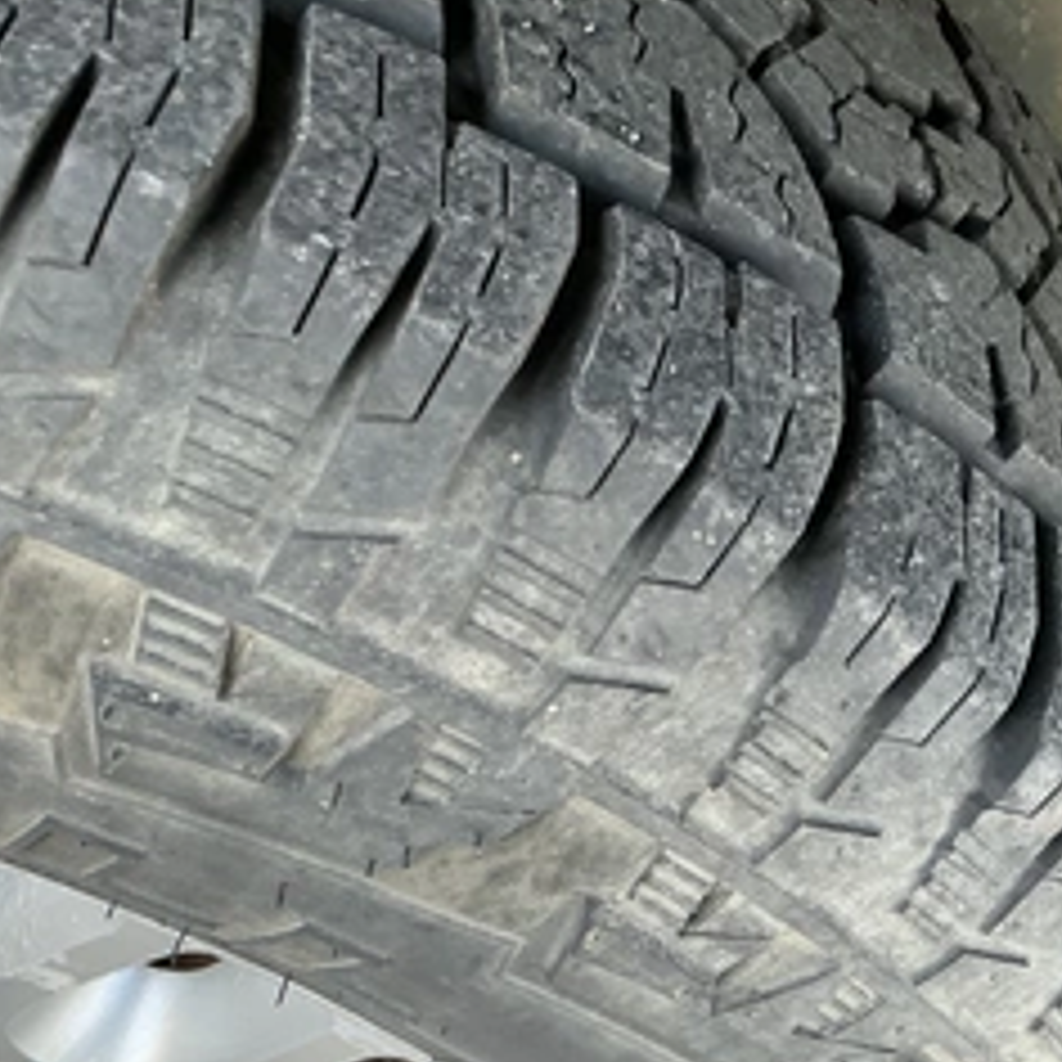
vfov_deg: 39.9
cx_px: 558
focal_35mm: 42
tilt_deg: -47.9
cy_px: 608
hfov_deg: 40.0
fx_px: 1458
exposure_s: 1/109
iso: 64
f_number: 1.8
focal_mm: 3
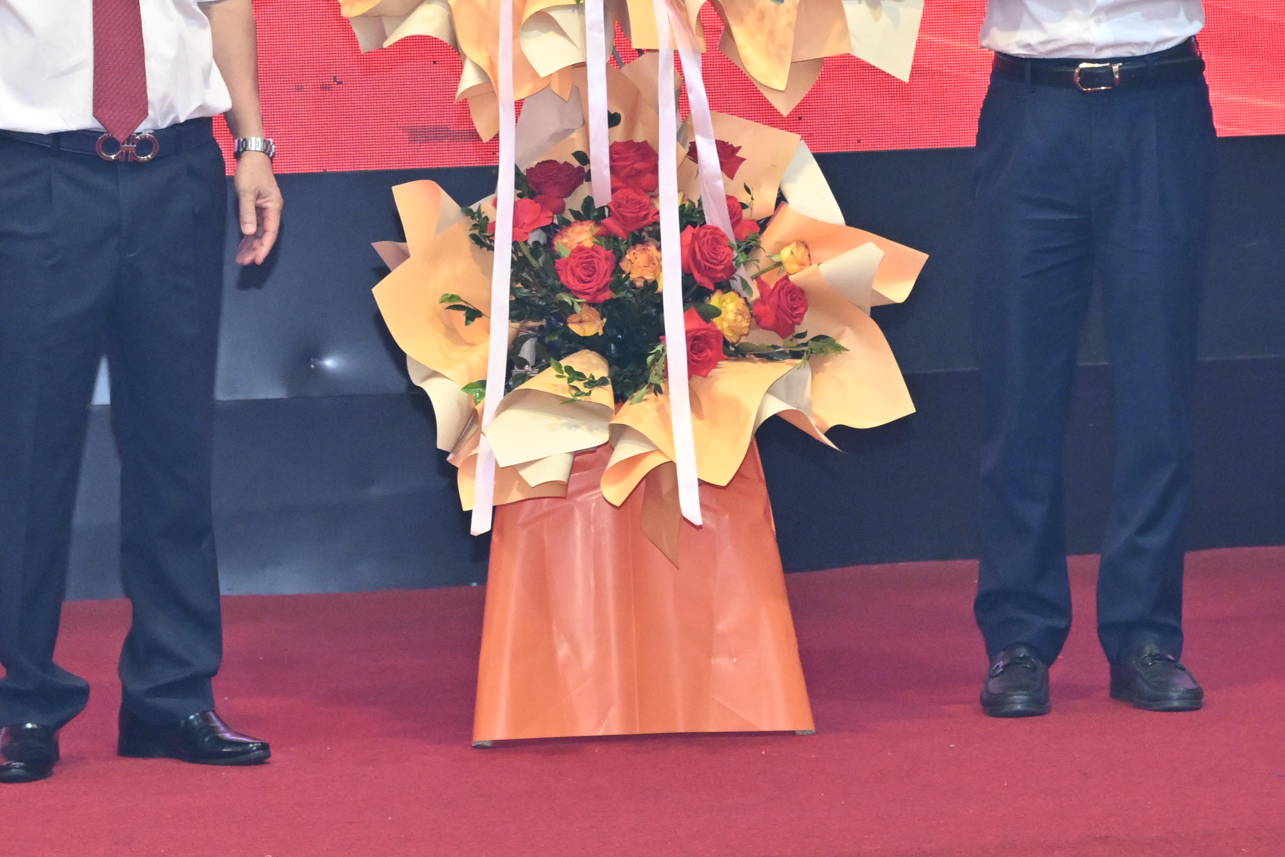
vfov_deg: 8.2
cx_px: 354
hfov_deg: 12.5
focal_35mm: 164
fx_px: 5854
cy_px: -353
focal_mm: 57
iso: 1600
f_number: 6.3
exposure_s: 1/100
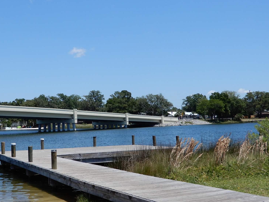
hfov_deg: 35.7
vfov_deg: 27.5
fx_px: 412
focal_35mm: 53
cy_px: 105
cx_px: 83
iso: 80
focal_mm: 6.8
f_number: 4
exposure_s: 1/800
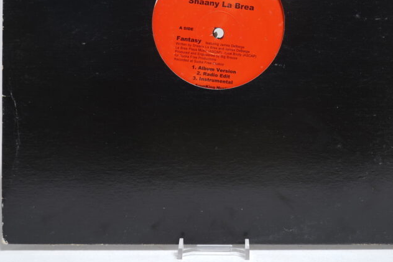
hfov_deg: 35.0
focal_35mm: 57
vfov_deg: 23.2
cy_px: 31
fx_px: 622
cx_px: 218
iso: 64
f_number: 5
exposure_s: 1/3
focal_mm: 30
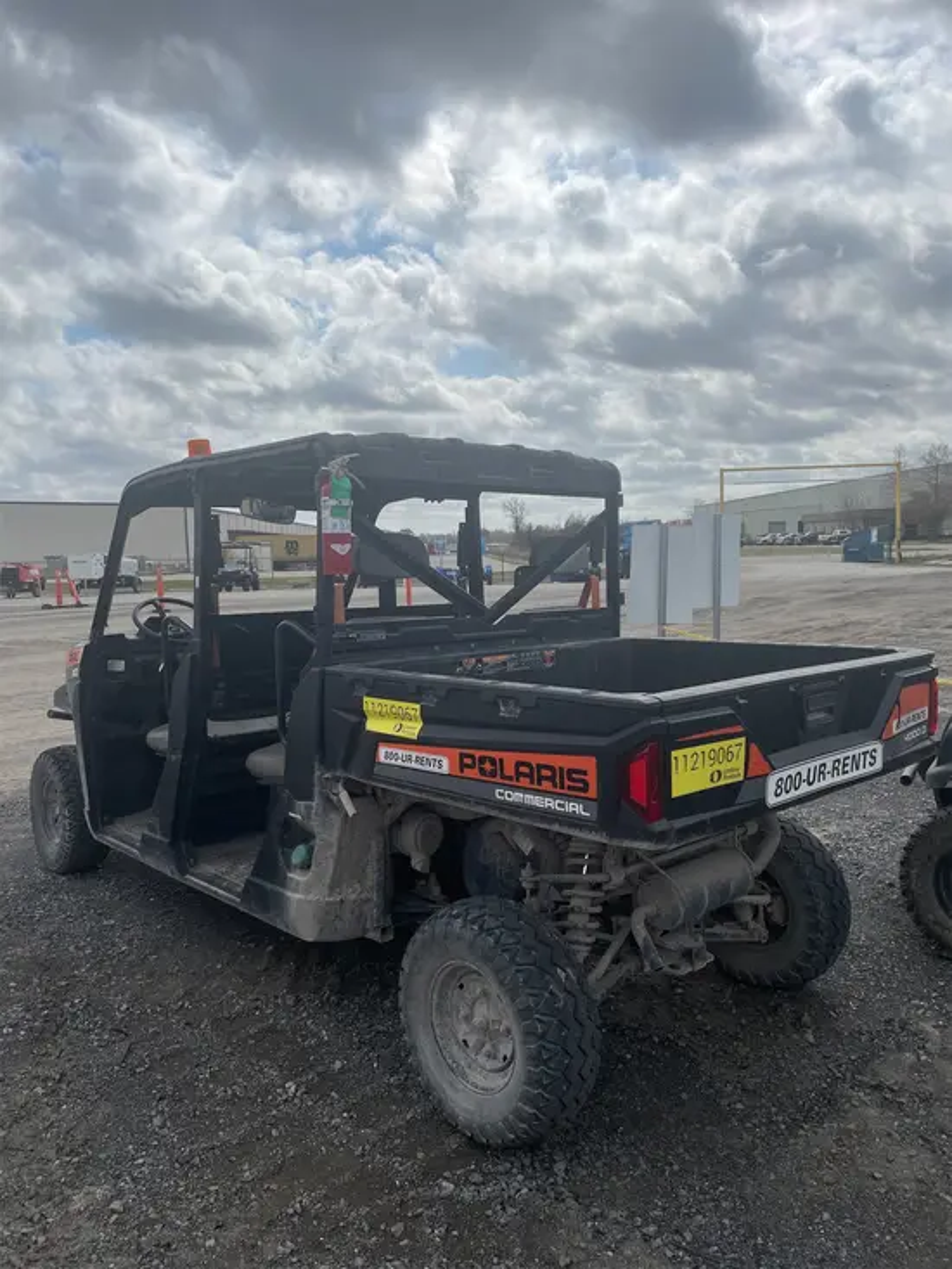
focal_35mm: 26
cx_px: 476
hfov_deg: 53.1
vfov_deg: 67.3
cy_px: 634
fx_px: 953
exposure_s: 1/9091
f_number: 1.6
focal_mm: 4.2
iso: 32
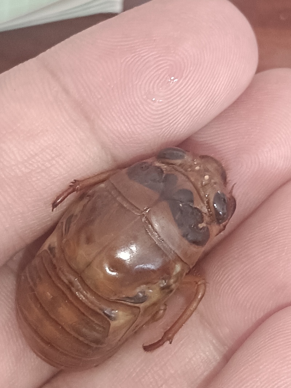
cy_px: 194
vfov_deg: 23.6
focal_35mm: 83
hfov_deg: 17.8
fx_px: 931
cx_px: 146
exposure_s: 1/25
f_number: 1.8
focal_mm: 3.96
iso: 1293
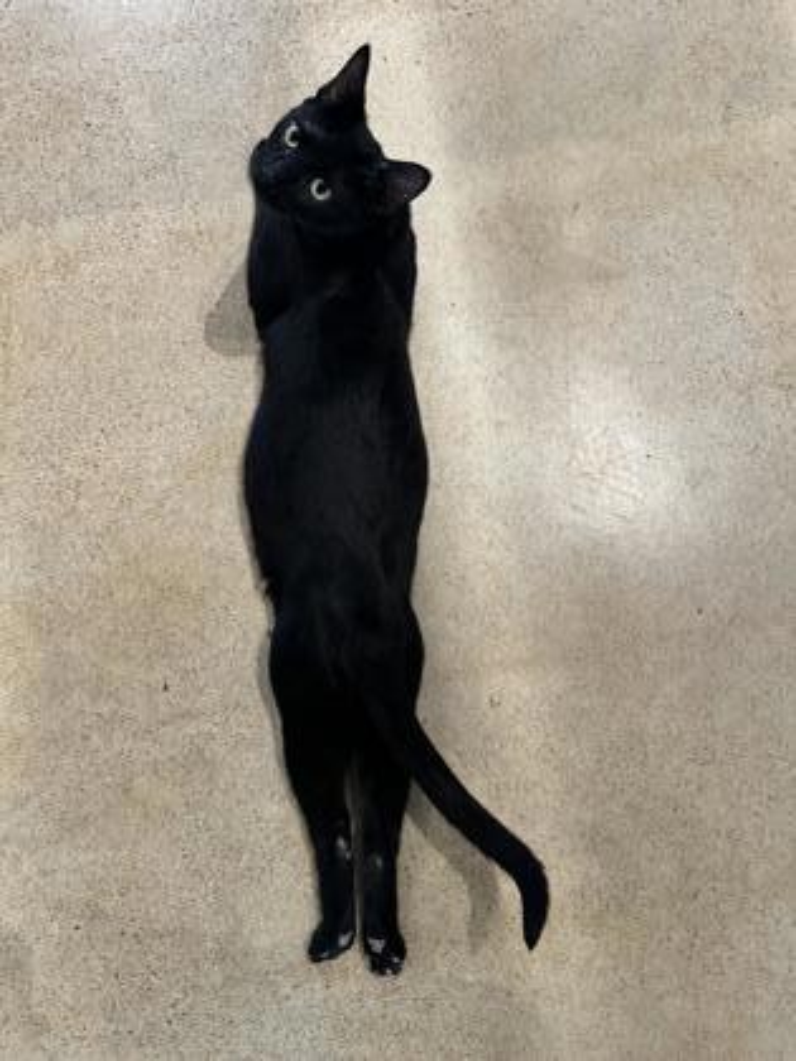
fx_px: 736
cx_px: 398
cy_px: 530
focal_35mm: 24
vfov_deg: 71.6
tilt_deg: -81.4
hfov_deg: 56.8
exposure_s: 1/60
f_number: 1.78
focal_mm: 6.86
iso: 800
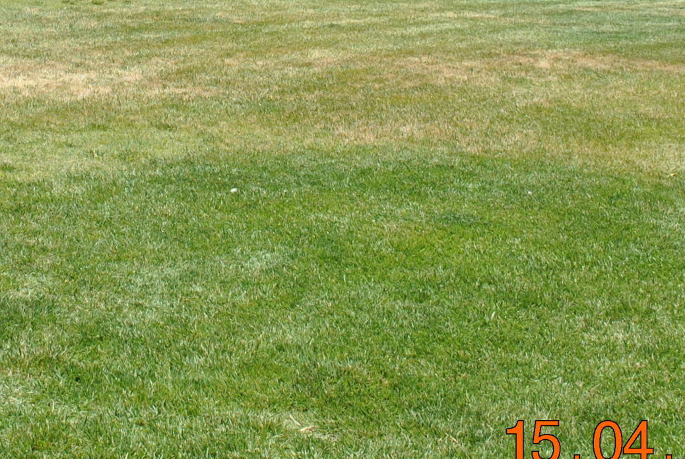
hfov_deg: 19.5
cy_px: -120
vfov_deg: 12.8
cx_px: 189
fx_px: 1981
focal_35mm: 104
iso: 100
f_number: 9
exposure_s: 1/320
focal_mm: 24
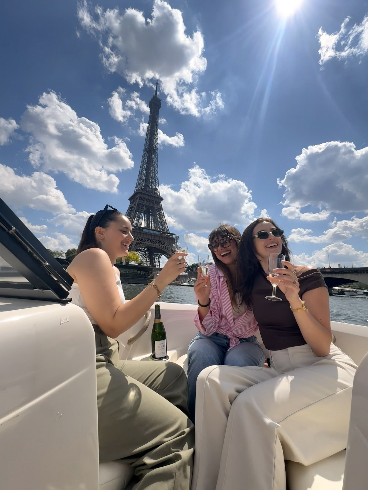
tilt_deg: +14.4
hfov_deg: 85.7
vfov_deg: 102.1
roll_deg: -2.2
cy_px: 245
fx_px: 198
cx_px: 184
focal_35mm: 14
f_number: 2.2
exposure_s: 1/3546
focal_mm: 2.22
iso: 50
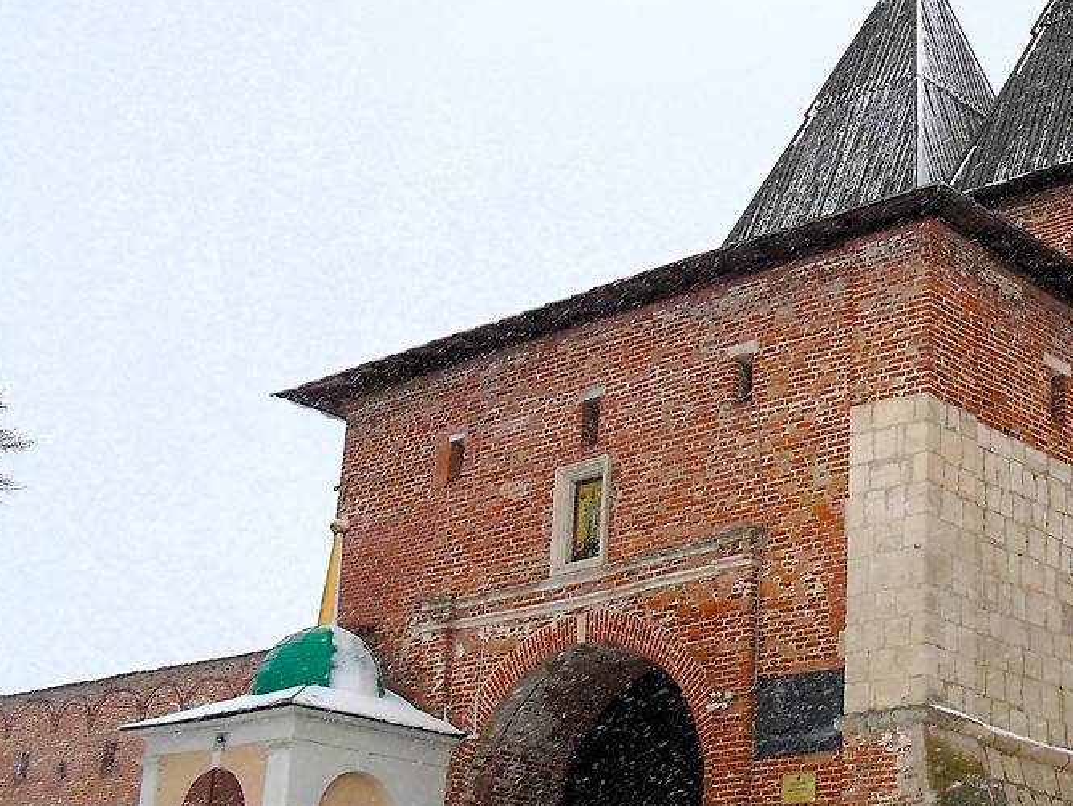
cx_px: 848
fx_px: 1891
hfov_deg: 30.9
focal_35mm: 61
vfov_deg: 24.0
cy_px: 355
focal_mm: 6.1
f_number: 3.8
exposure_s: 1/800
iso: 80
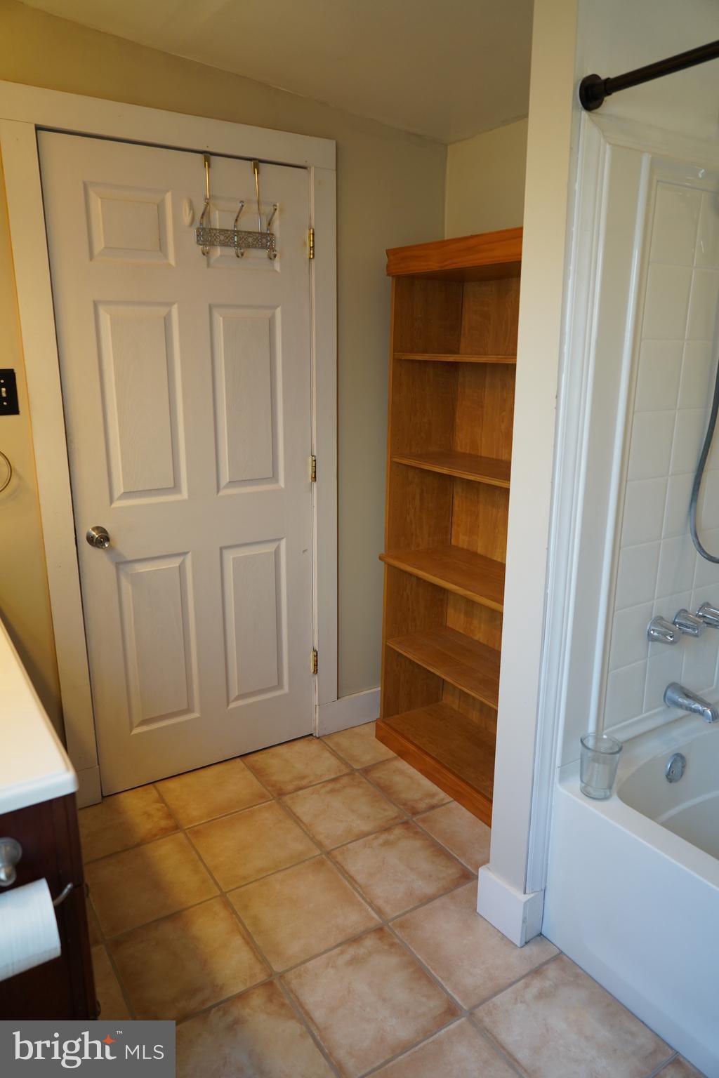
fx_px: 719
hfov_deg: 53.1
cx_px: 360
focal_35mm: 24
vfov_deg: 73.7
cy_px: 539
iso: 1000
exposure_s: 1/160
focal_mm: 24
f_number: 4
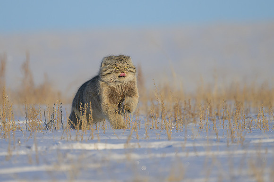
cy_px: 63
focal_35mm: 677
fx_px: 5150
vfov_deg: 2.0
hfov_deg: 3.0
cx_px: 106
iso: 400
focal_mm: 400
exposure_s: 1/2500
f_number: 5.6
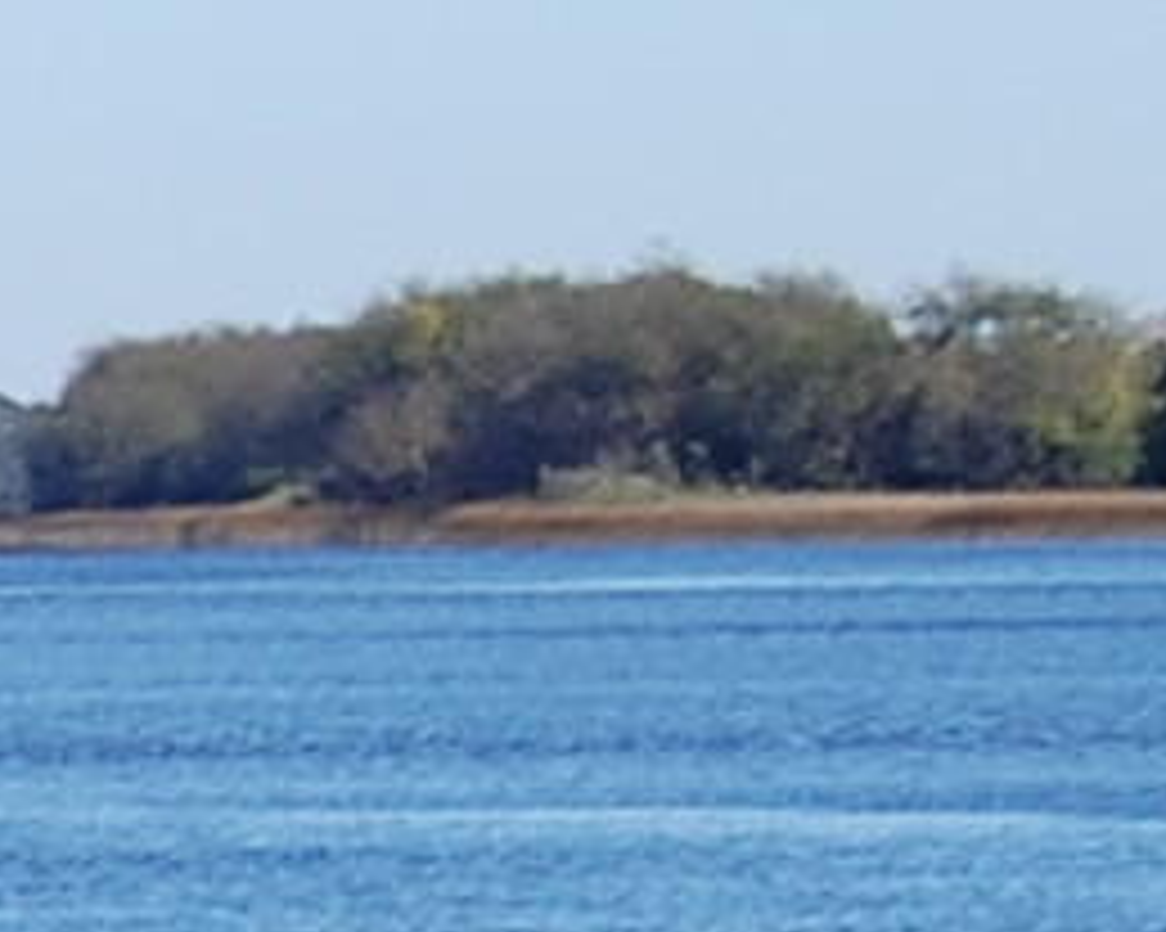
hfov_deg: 2.8
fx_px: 23253
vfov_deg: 2.3
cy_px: 1310
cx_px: -3102
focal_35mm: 674
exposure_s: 1/320
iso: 200
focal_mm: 55
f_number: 10
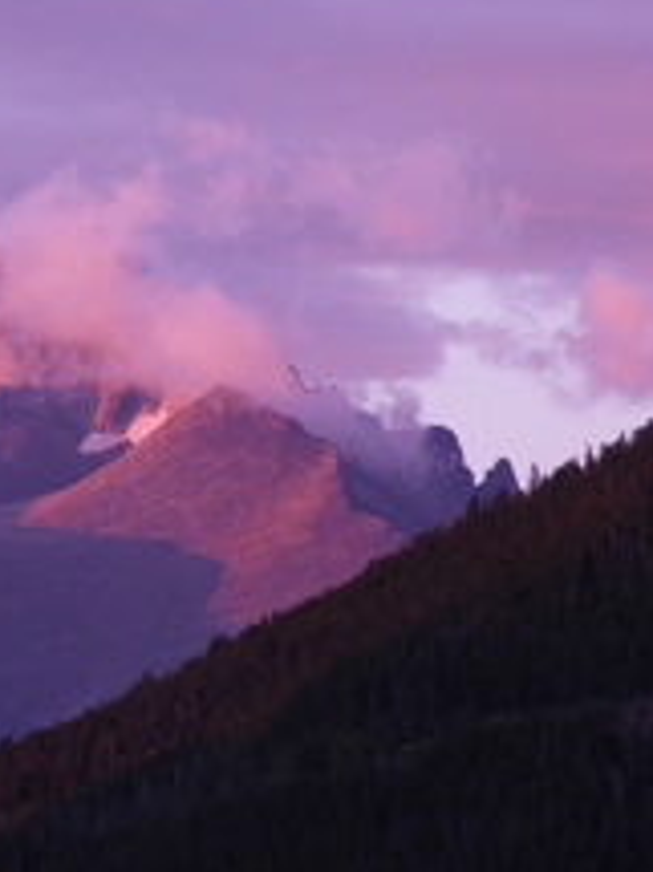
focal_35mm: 469
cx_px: -345
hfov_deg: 3.2
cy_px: 470
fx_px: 11808
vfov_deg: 4.2
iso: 220
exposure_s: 1/60
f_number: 5.3
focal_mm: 32.2
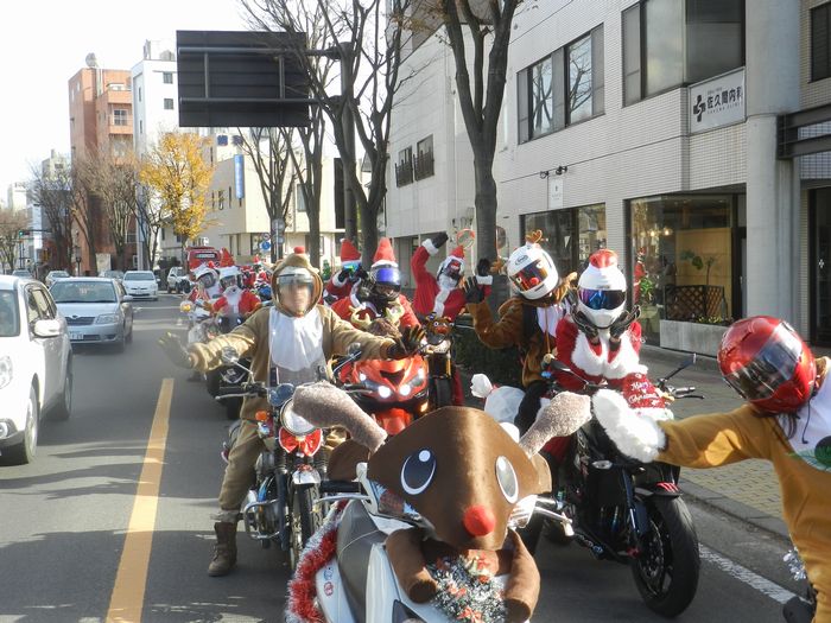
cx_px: 416
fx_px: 1104
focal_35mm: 46
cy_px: 312
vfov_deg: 31.5
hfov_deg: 41.2
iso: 160
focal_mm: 8.1
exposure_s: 1/320
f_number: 4.2
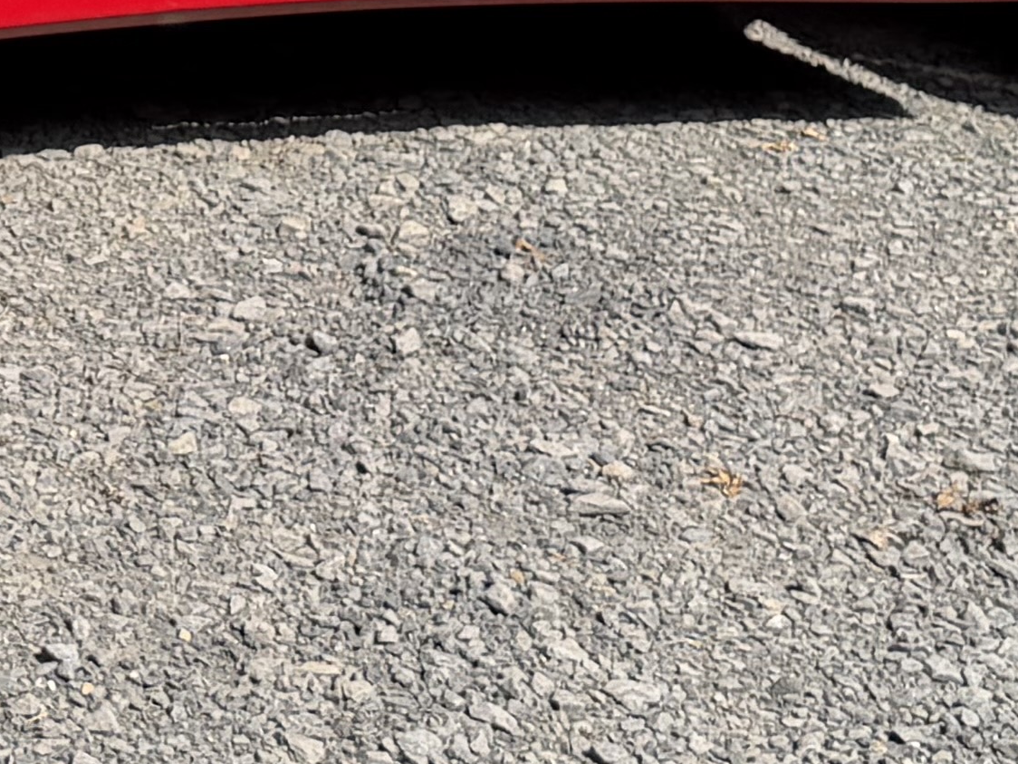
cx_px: -231
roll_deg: -0.9
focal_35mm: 122
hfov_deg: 15.5
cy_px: -333
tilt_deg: -14.4
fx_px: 3588
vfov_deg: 11.7
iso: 80
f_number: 1.78
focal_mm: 6.76
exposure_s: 1/2703
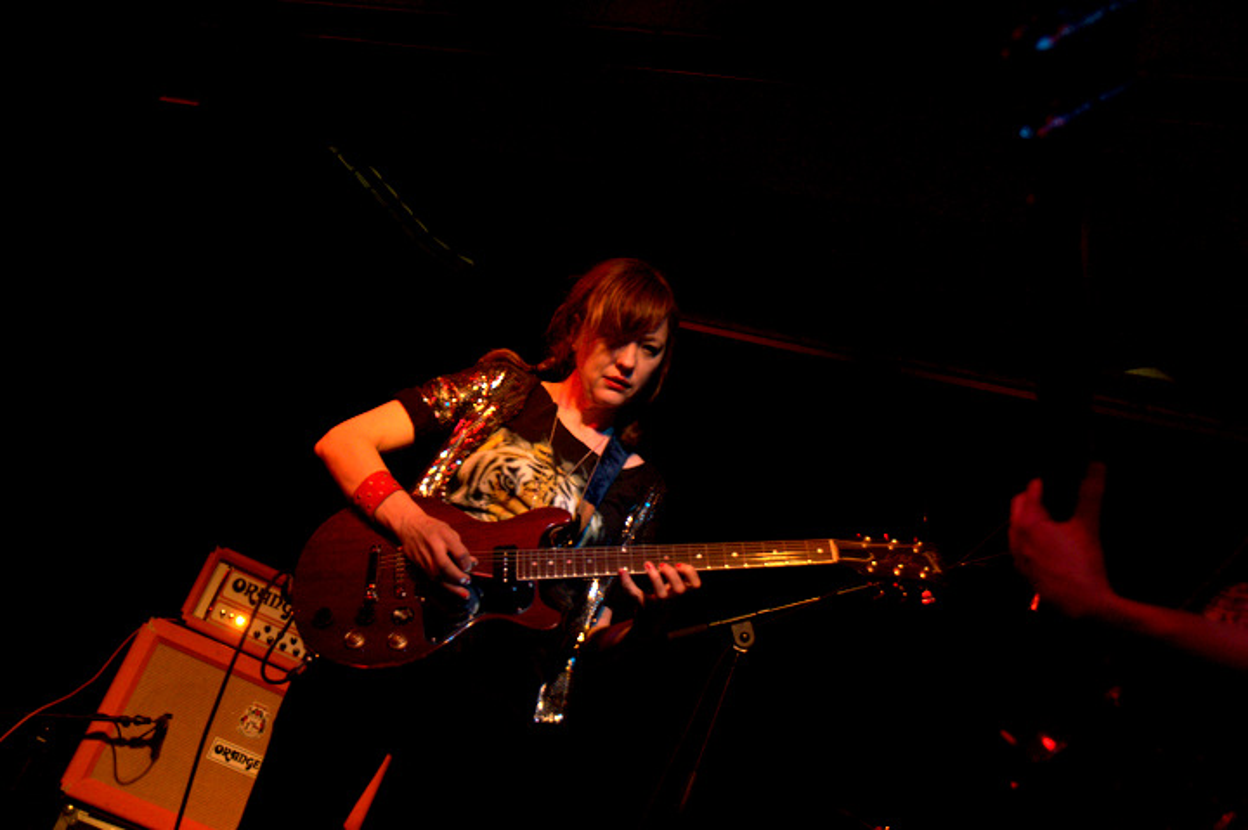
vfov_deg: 33.0
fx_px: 1403
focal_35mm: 40
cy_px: 415
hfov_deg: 48.0
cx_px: 624
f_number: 2.8
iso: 800
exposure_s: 1/50
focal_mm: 27
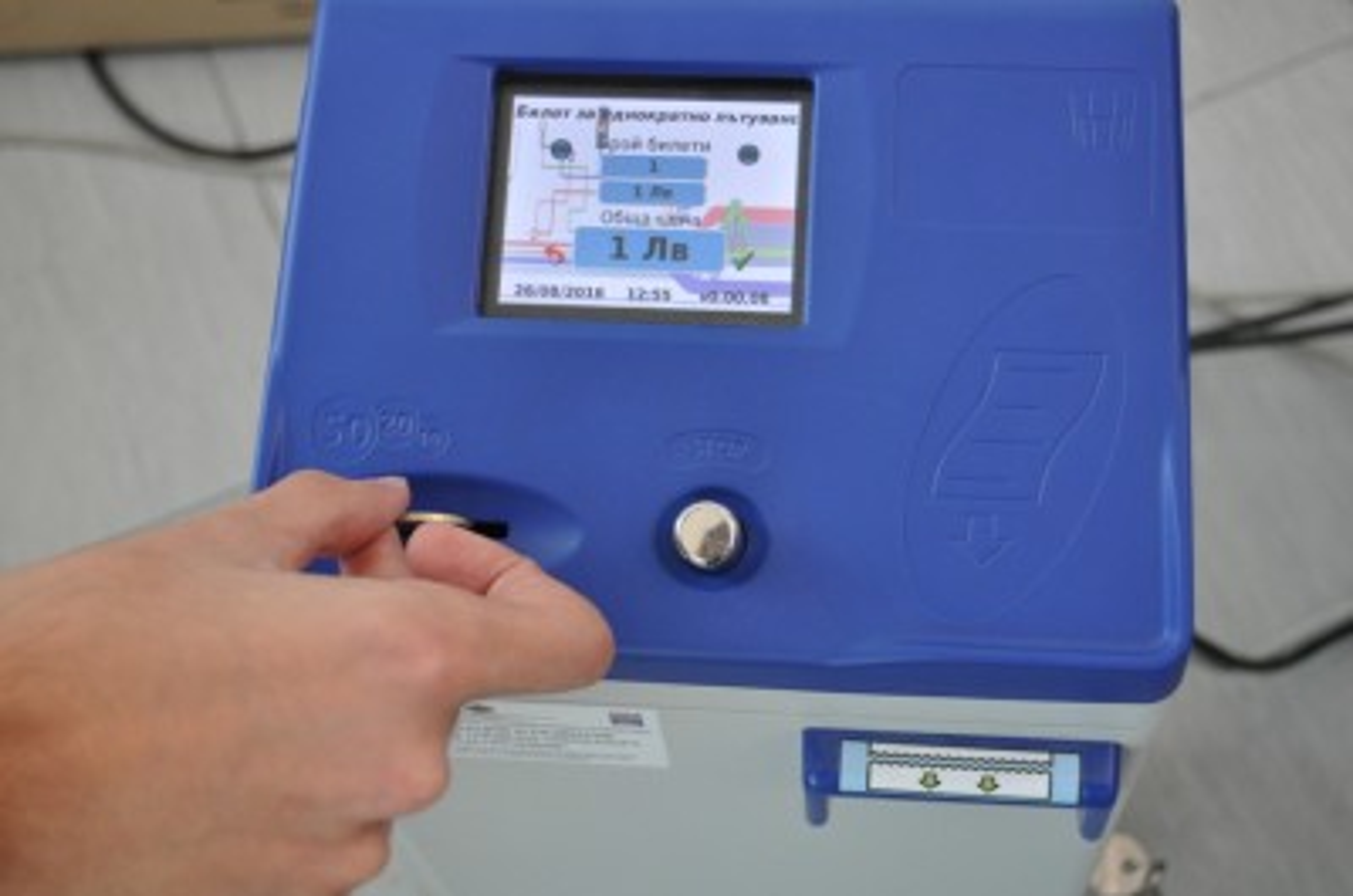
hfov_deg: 35.1
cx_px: 676
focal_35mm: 57
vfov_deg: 23.7
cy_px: 448
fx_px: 2138
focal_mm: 38
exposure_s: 1/40
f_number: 4.8
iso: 800
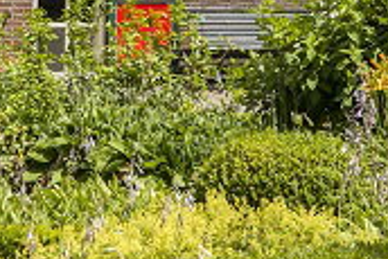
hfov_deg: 11.8
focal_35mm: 173
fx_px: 1863
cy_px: -72
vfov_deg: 7.9
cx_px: 59
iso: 100
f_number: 5
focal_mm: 33
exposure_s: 1/400
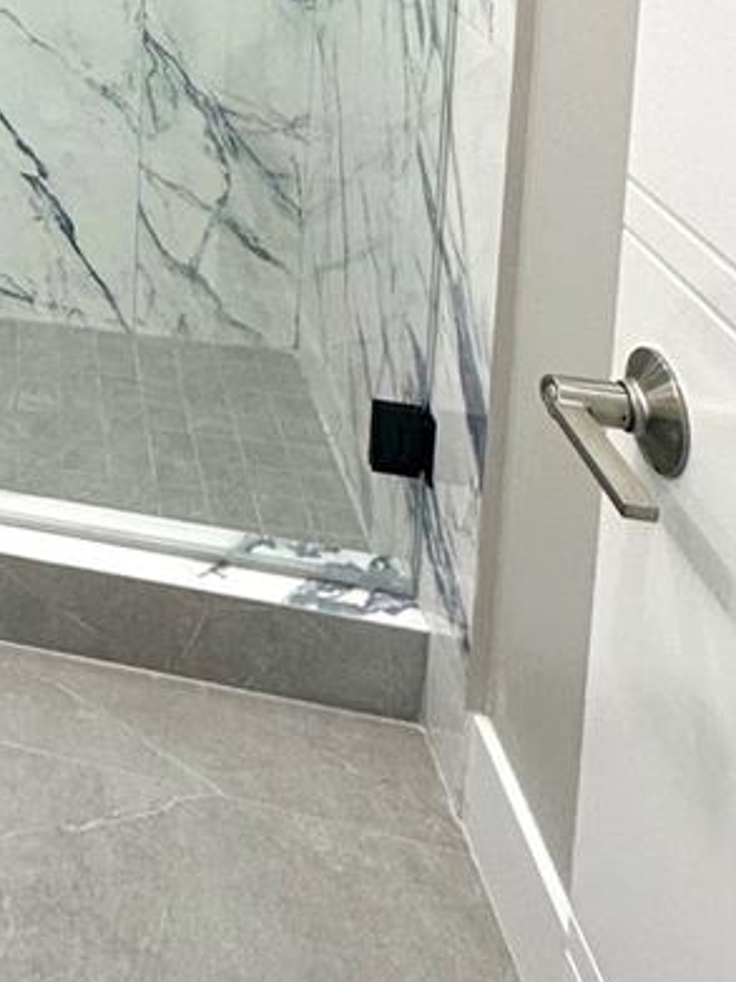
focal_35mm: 43
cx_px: -357
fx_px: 1220
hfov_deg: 25.6
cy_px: -208
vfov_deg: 34.6
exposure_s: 1/120
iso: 100
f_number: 2.2
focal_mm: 2.22
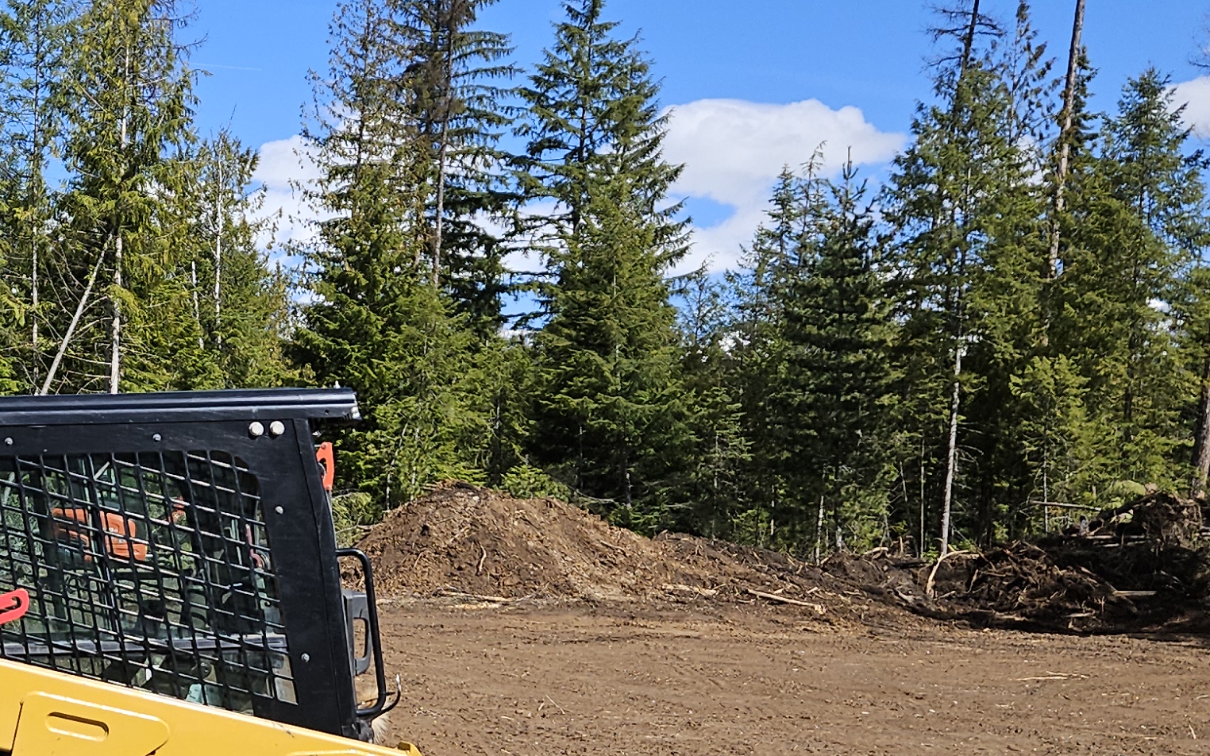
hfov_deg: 29.7
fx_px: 2110
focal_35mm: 64
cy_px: 511
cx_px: -16
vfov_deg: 20.2
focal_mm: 5.4
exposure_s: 1/1756
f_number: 1.8
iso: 25
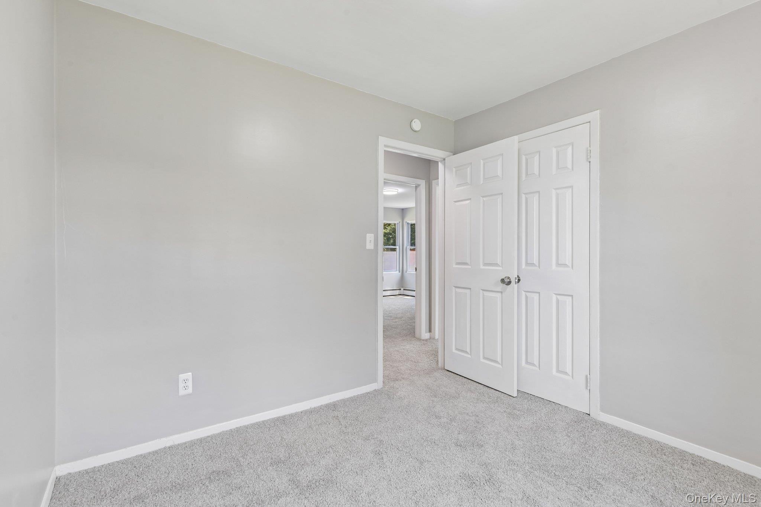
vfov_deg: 73.7
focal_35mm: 16
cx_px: 380
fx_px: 338
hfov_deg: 96.7
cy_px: 254
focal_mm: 16
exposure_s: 1/10
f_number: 9
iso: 200
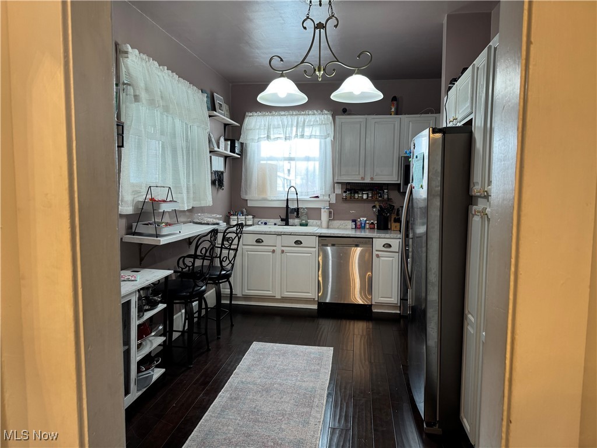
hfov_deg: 71.6
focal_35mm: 24
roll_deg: -0.5
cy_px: 224
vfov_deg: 56.8
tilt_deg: -5.9
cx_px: 298
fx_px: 414
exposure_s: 1/60
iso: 160
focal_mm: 6.76
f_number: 1.78
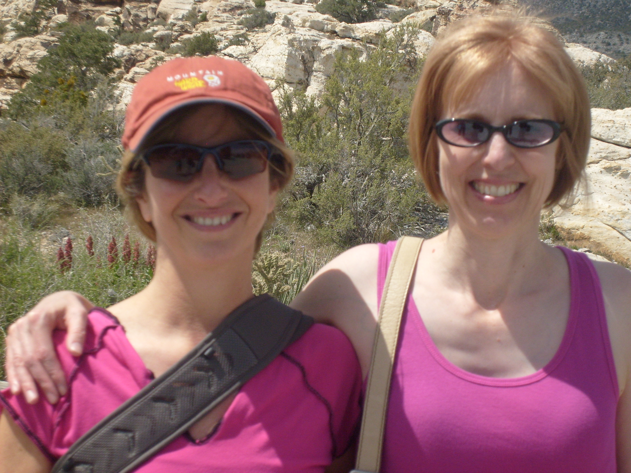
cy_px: 236
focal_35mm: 81
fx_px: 1477
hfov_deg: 24.1
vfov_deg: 18.2
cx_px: 316
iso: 80
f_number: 10.6
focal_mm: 13.7
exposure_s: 1/180
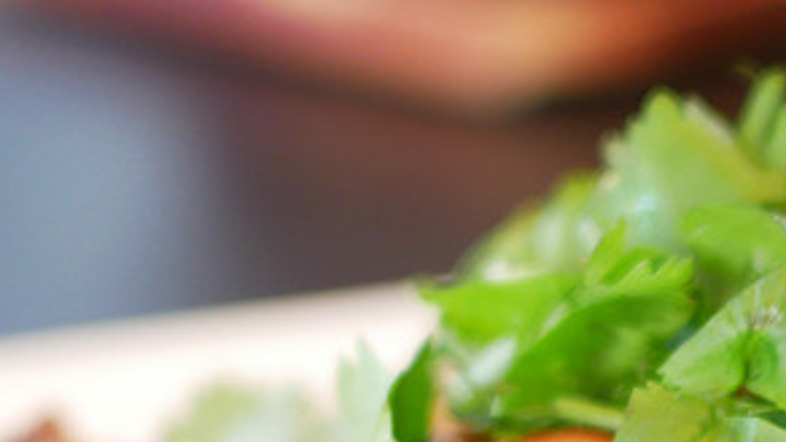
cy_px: 968
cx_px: 649
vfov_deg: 9.8
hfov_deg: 18.9
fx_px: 2333
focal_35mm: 112
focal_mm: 15
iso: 250
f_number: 1.7
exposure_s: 1/60
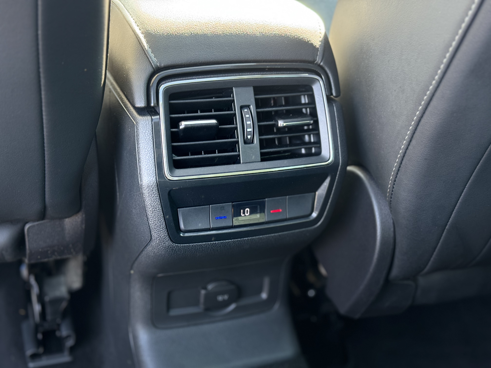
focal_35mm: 48
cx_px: 246
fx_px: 681
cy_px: 184
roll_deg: -4.2
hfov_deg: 39.7
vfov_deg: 30.3
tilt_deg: -28.8
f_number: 1.78
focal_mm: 6.76
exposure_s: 1/60
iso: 125
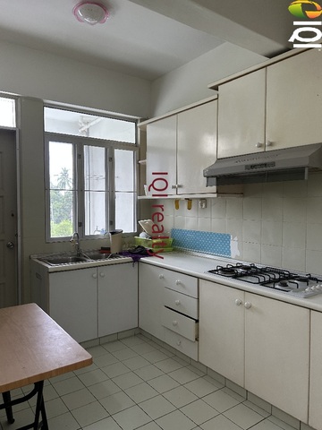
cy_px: 215
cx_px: 161
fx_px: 322
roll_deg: -0.7
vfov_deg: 67.3
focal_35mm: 26
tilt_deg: -1.5
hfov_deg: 53.1
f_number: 1.5
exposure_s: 1/50
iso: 125
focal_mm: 5.7
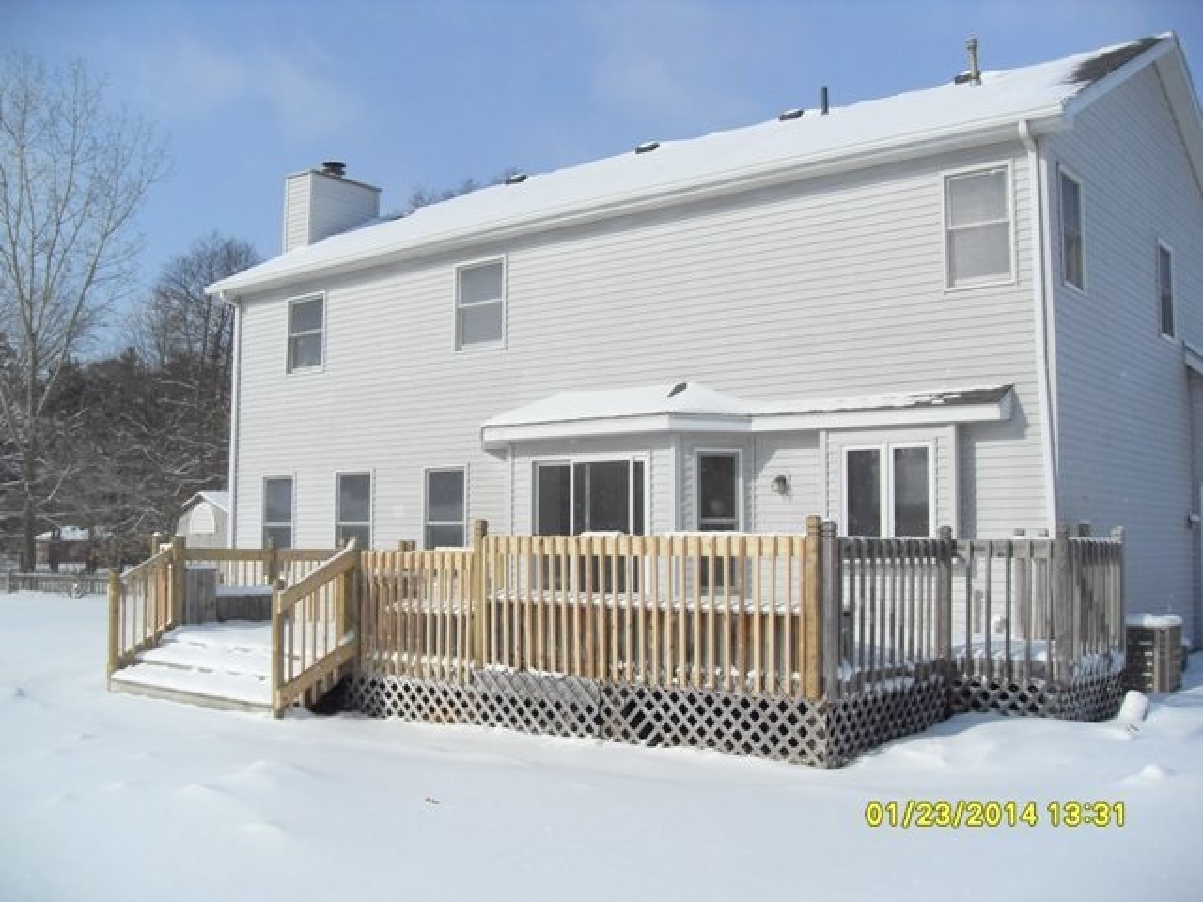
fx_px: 1182
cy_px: 451
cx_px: 602
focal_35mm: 34
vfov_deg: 41.8
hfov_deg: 54.0
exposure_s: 1/500
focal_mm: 6.3
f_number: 7
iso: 80
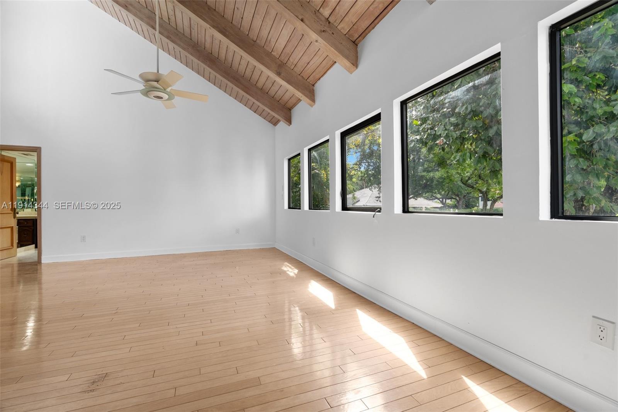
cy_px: 206
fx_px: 275
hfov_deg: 96.7
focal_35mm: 16
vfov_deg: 73.7
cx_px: 309
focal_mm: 16
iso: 320
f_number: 8
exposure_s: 1/5
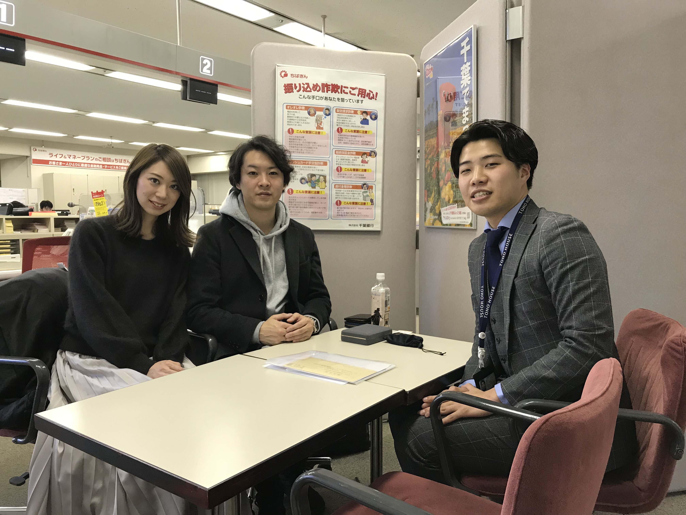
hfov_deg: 63.4
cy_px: 258
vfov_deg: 49.7
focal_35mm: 28
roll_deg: +0.3
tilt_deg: -3.1
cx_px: 343
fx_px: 555
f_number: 1.8
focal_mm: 3.99
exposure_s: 1/33
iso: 32
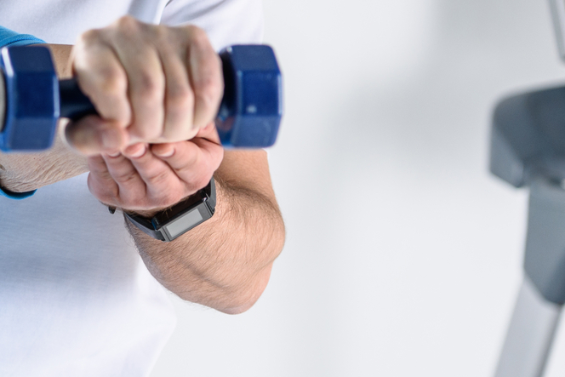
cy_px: -5
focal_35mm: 211
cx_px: -274
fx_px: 3312
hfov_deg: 9.5
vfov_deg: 6.5
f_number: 3.5
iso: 200
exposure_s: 1/200
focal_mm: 70
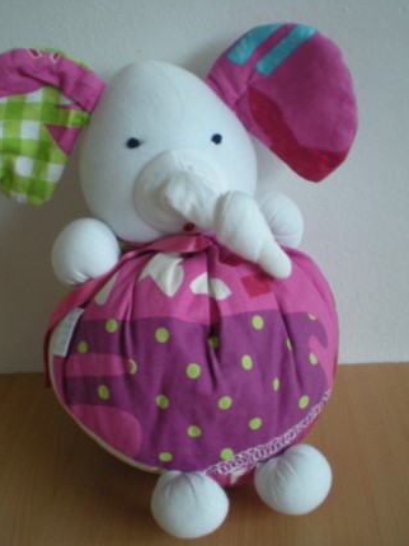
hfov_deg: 31.5
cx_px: 199
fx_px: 725
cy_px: 277
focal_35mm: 46
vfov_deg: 41.3
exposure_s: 1/9.4
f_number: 3.1
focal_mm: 6.3
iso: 200
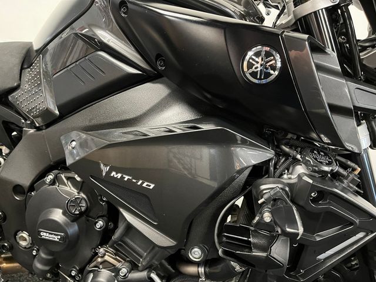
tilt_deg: -17.4
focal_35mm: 26
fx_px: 282
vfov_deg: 53.1
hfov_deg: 67.3
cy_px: 141
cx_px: 188
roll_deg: -4.1
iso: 640
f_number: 1.6
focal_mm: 5.1
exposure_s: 1/33
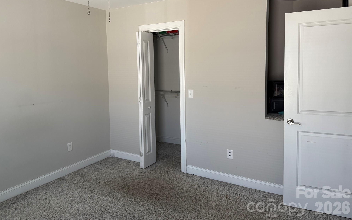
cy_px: 85
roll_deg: +0.5
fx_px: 249
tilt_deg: -3.5
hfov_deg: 70.4
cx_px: 172
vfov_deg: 47.2
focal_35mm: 26
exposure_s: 1/72
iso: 200
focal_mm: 6.76
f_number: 1.78
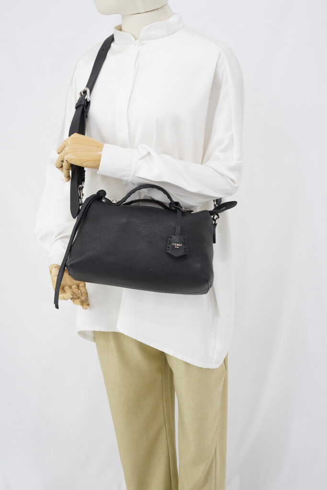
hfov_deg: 27.0
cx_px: 164
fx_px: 681
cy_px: 245
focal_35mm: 50
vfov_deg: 39.6
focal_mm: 50
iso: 640
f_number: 9
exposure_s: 1/2.5
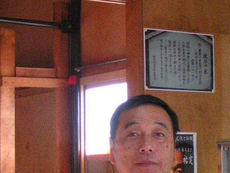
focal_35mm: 115
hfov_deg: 16.9
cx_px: 203
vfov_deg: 12.8
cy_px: 146
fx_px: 764
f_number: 2.8
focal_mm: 5.8
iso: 200
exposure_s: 1/30
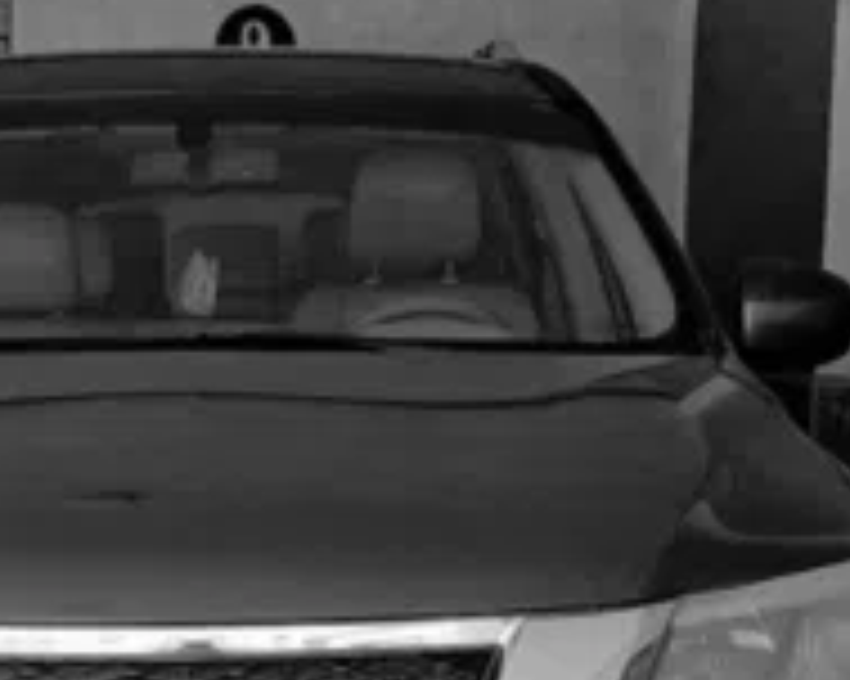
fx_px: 1081
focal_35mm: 43
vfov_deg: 34.8
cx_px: 225
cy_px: 383
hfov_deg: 41.8
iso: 40
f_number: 2.2
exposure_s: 1/100
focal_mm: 1.74
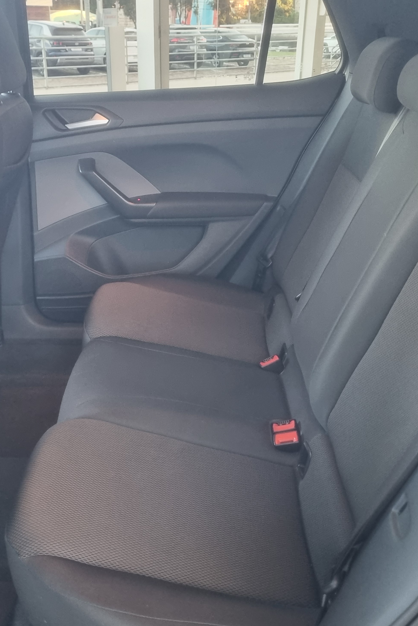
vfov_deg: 51.9
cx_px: 174
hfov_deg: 35.9
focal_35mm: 37
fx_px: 644
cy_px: 316
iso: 640
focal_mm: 5.4
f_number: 1.8
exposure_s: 1/24
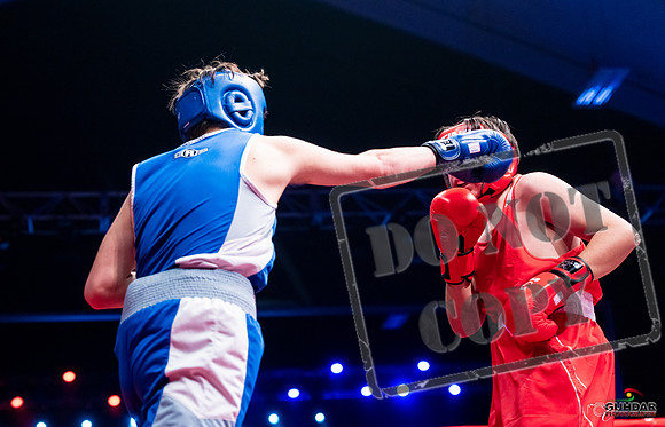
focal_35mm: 73
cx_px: 283
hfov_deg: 27.9
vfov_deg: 18.2
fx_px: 1336
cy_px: 173
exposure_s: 1/800
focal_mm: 63
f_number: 2.8
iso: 3200
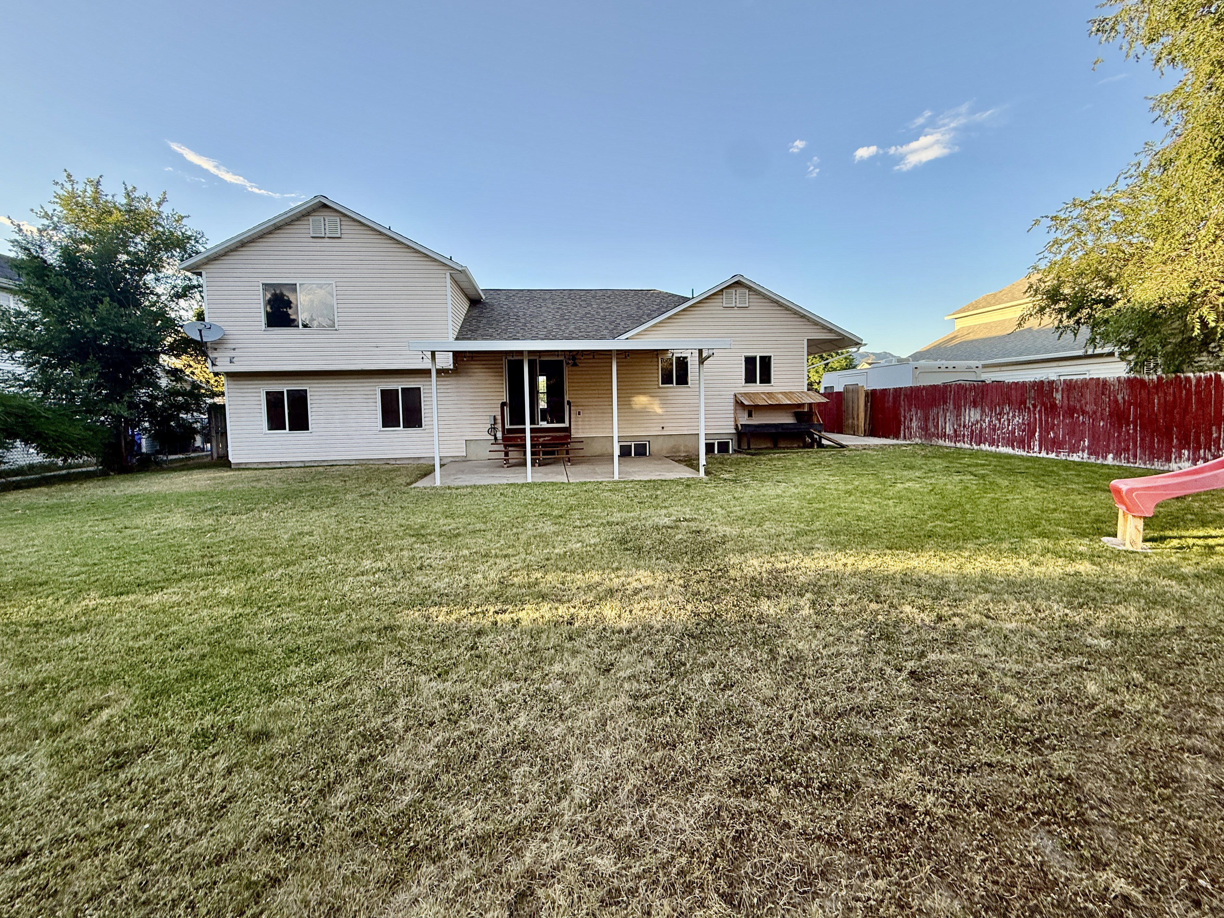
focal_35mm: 15
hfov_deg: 98.2
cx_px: 603
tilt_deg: -1.6
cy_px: 435
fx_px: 530
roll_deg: +1.7
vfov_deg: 81.7
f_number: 2.2
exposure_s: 1/242
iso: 64
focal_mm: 2.22
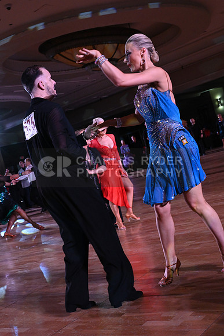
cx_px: 112
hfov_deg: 27.5
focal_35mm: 49
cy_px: 168
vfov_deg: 40.3
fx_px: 457
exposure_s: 1/320
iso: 5000
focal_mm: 49
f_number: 7.1
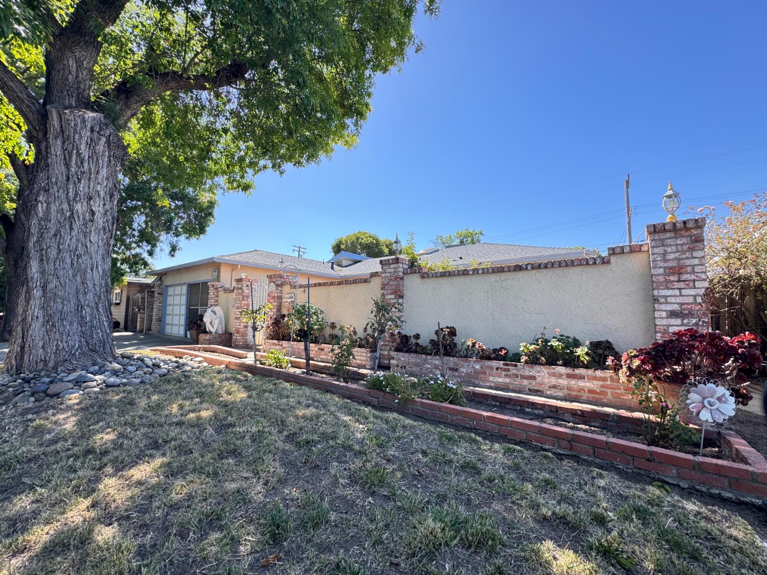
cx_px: 384
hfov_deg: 102.1
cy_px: 288
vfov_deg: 85.7
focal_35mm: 14
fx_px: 310
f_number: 2.2
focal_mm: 2.22
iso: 40
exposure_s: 1/262
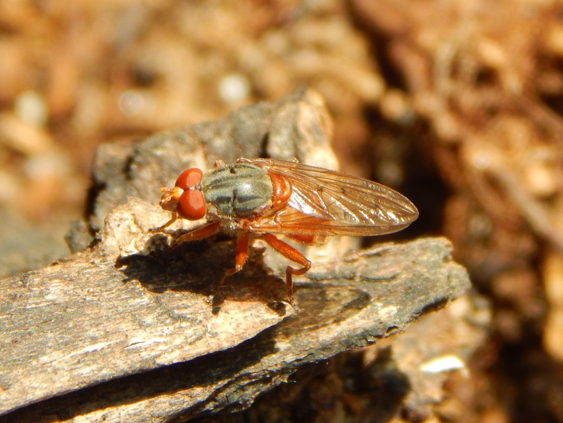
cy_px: 212
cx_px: 282
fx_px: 2960
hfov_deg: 10.9
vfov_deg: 8.2
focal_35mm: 182
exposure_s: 1/250
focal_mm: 32.8
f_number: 5.3
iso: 125
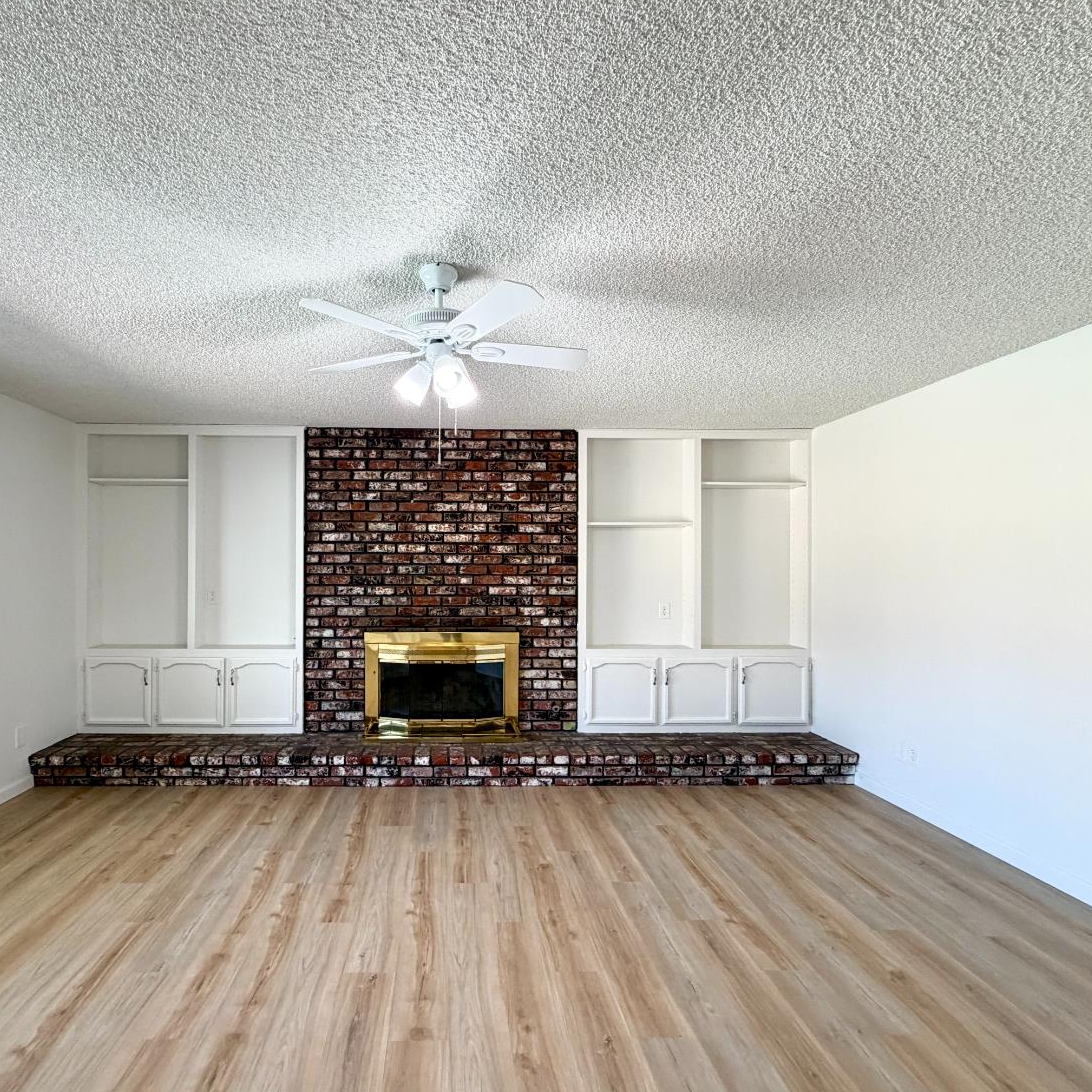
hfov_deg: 83.3
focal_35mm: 17
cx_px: 456
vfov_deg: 84.0
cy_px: 555
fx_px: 607
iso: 200
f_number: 2.2
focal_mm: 2.22
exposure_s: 1/120
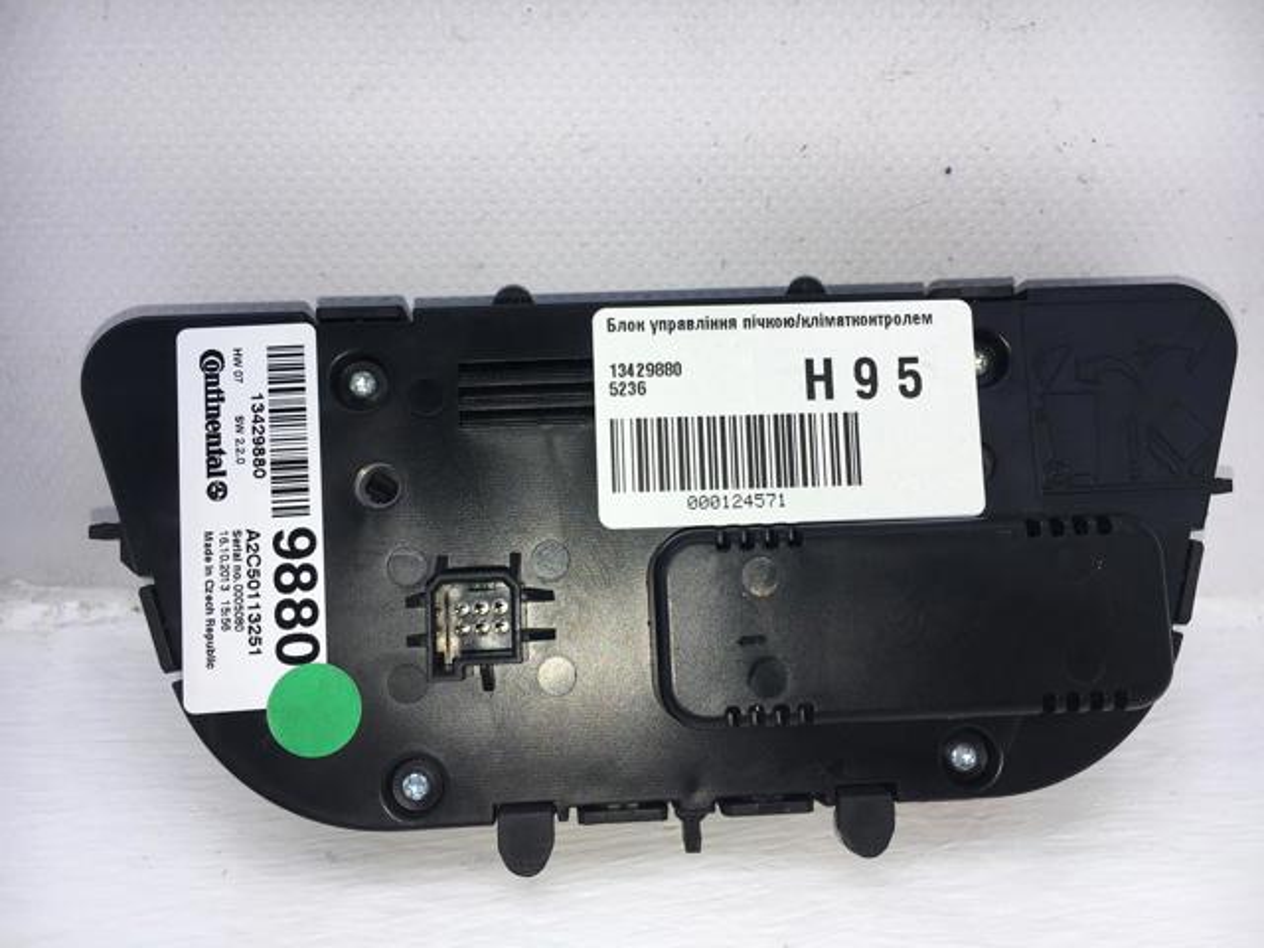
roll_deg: +0.1
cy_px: 474
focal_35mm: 29
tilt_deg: -24.7
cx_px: 632
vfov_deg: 48.2
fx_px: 1059
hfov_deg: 61.7
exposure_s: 1/276
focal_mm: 4.15
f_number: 2.2
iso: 25
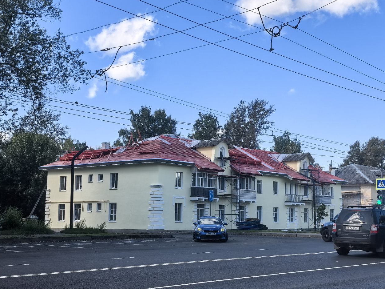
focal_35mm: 54
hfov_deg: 35.5
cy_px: 142
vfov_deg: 27.0
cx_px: 192
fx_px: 601
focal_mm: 6.98
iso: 160
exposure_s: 1/3861
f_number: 2
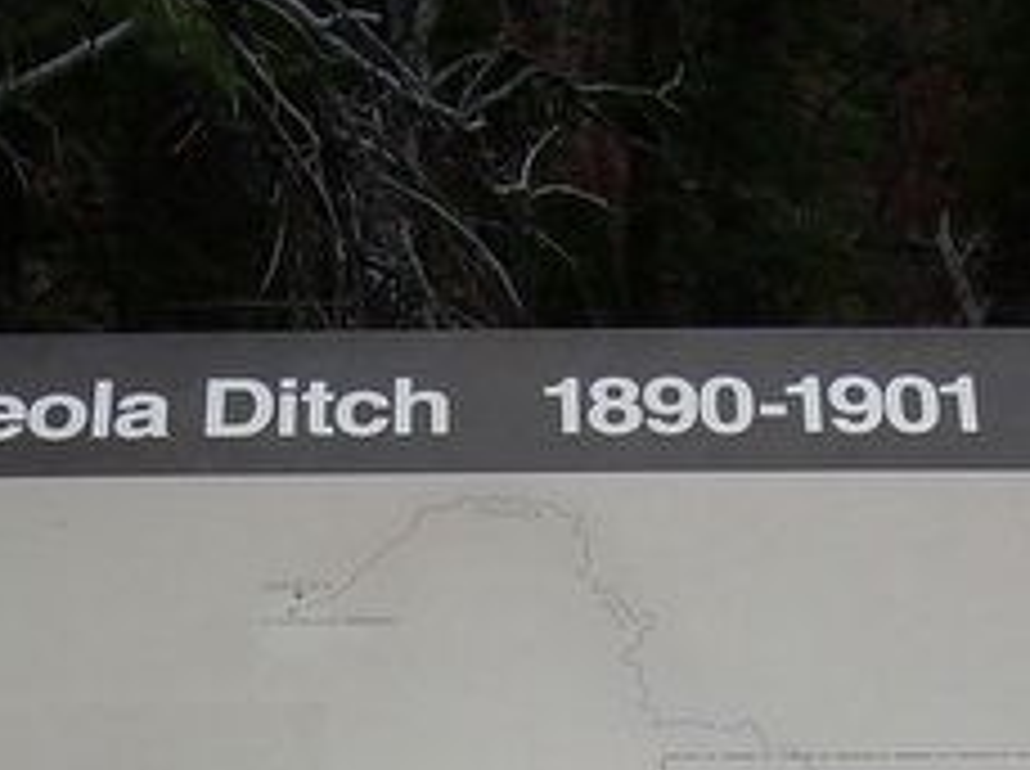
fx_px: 3951
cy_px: 865
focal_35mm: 133
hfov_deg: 14.9
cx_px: 535
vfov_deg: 11.0
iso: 50
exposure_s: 1/273
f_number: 4.6
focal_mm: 6.3
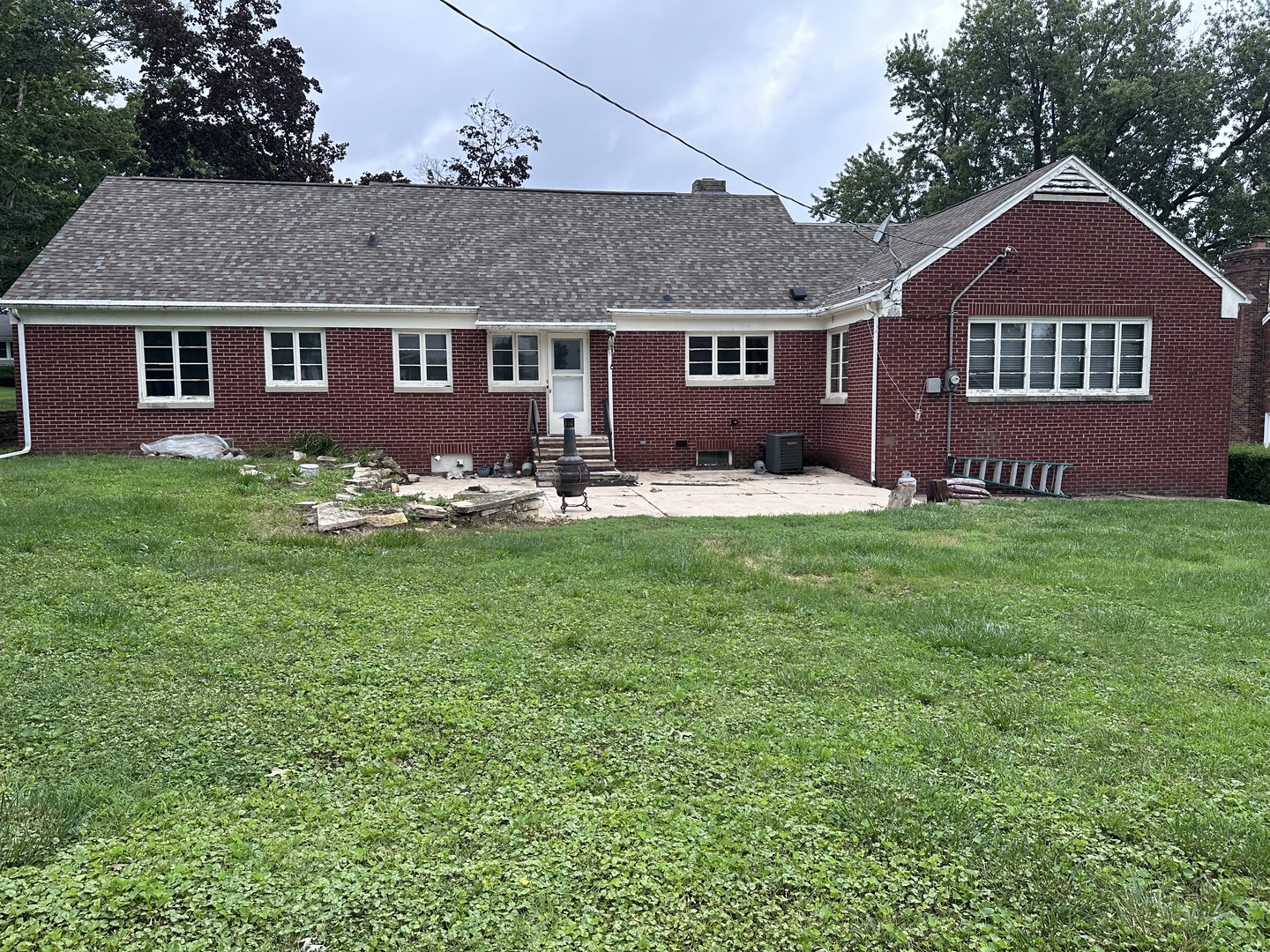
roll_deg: +0.8
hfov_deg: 71.6
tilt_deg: -4.3
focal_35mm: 24
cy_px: 476
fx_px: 881
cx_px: 635
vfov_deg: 56.8
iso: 80
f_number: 1.78
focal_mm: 6.86
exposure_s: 1/529
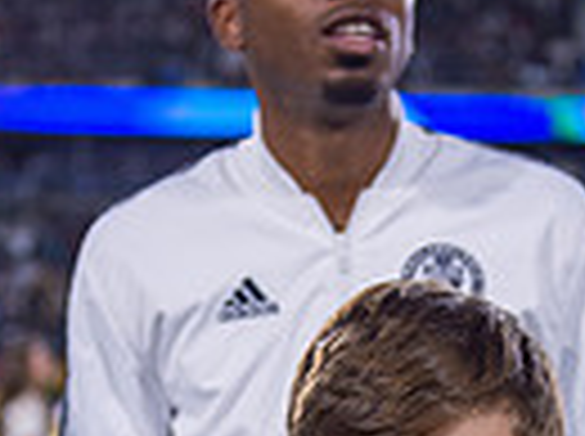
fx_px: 2480
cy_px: 634
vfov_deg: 9.8
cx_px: 464
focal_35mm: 147
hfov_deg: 13.4
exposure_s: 1/1250
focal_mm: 44
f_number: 2.8
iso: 640
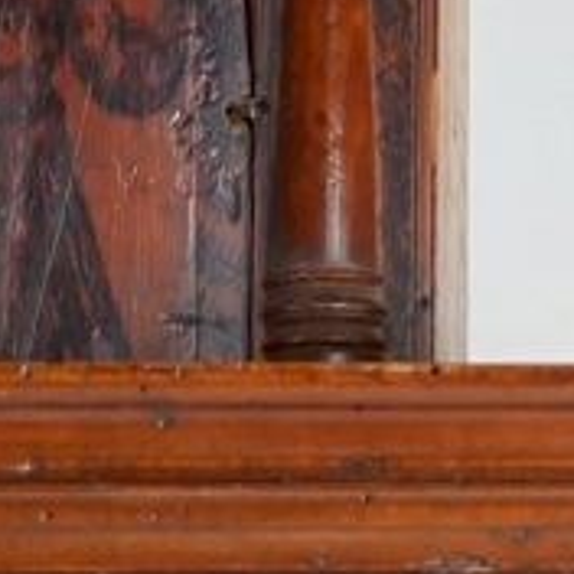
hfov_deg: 3.7
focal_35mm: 475
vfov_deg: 3.6
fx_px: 8911
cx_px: -16
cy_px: 1826
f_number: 4.5
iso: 1600
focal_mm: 55
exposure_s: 1/160
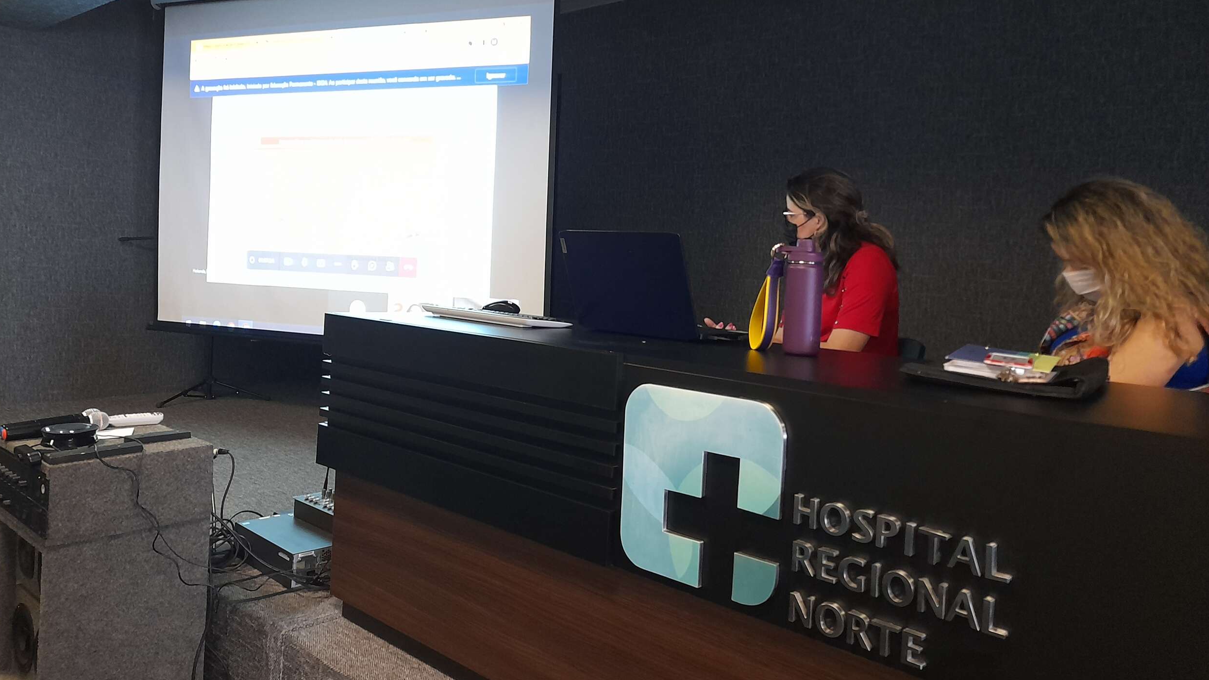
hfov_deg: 67.9
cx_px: 592
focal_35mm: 28
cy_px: 261
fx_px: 898
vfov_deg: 41.2
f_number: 2
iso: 400
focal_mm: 4.6
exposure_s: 1/24
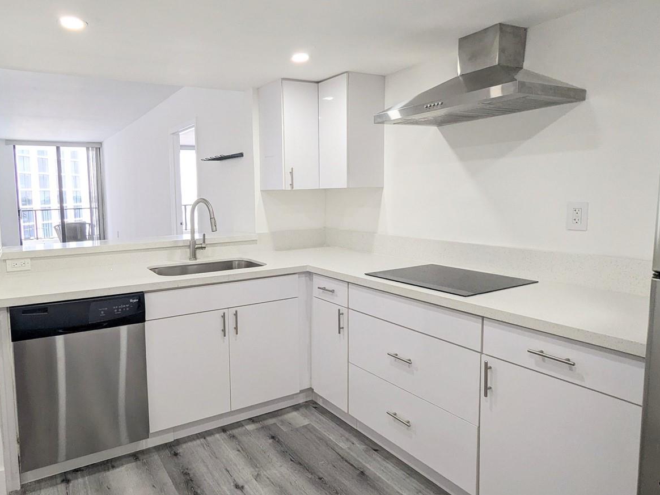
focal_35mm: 22
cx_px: 240
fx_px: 419
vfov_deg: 61.0
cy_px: 231
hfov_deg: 74.8
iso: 103
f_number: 2.2
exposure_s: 1/120
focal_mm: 2.35
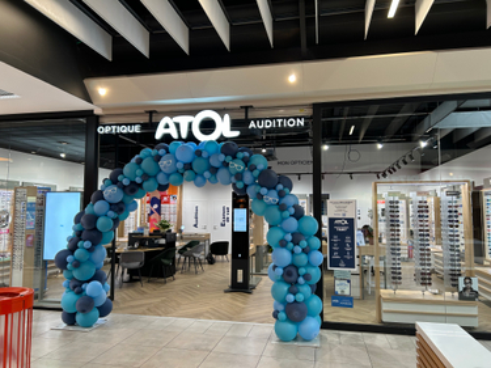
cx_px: 246
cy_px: 184
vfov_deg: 53.0
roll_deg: -0.1
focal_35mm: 26
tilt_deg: +4.4
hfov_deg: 67.3
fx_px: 369
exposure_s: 1/100
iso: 50
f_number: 1.5
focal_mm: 5.7
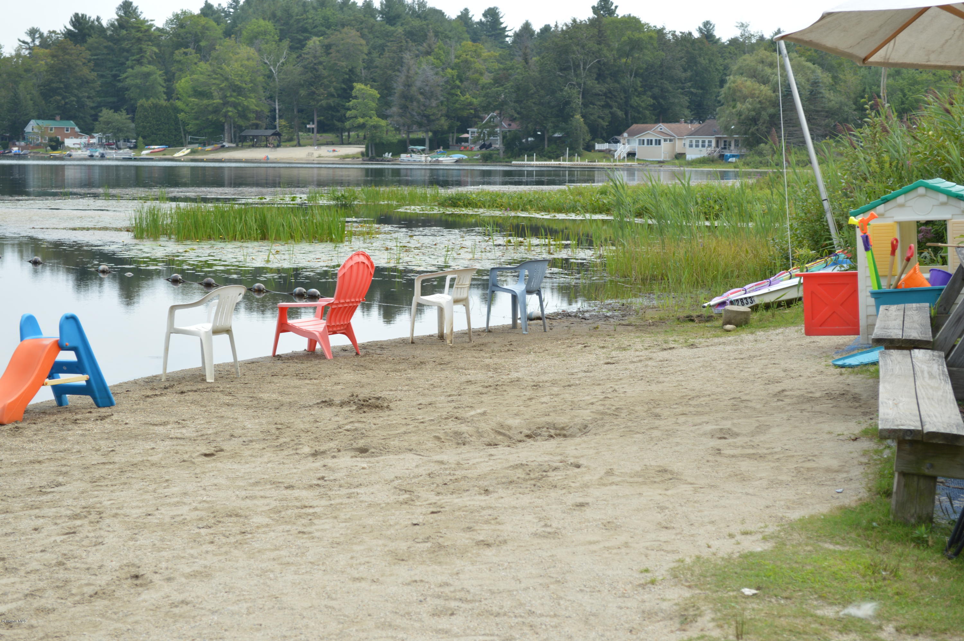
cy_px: 320
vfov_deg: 20.1
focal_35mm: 68
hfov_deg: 29.9
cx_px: 482
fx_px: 1806
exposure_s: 1/160
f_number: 6.3
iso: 100
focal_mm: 45
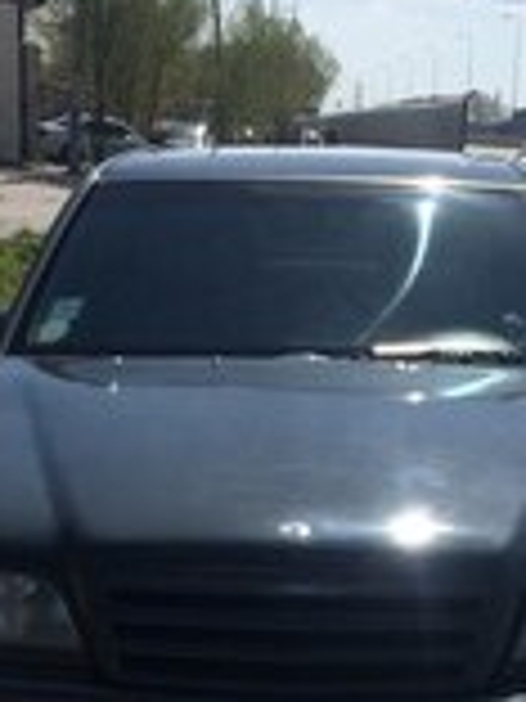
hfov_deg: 16.1
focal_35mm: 92
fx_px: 1864
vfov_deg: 20.3
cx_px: 283
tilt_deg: -17.8
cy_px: 778
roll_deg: -1.7
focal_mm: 4.15
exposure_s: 1/4115
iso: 32
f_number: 2.2
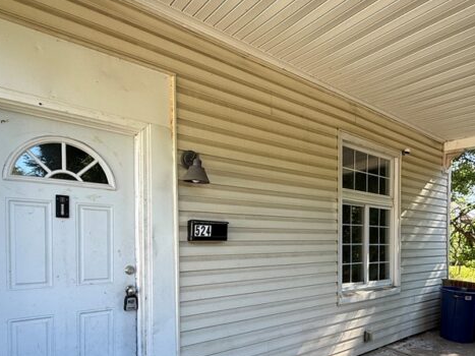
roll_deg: +0.0
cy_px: 249
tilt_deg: -0.4
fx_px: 329
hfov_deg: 71.3
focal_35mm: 24
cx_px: 270
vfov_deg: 55.1
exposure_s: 1/181
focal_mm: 2.22
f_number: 2.2
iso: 50
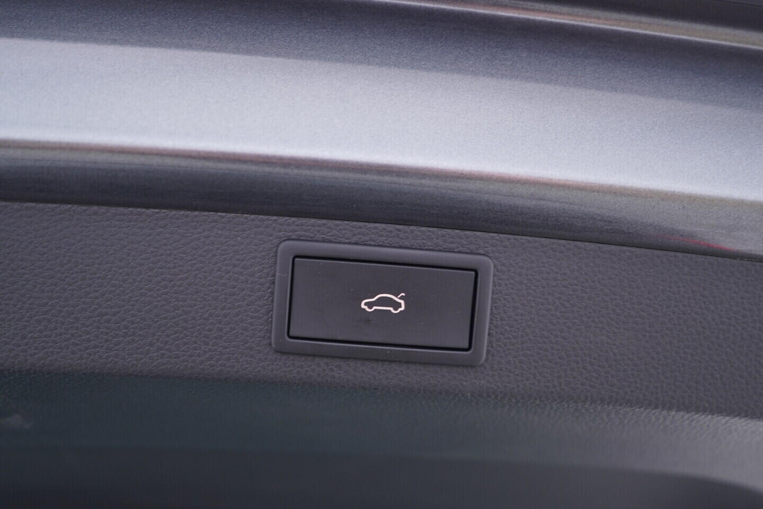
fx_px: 763
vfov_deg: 36.9
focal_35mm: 36
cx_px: 382
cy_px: 254
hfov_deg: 53.1
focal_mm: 24
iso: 200
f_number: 2.8
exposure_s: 1/40
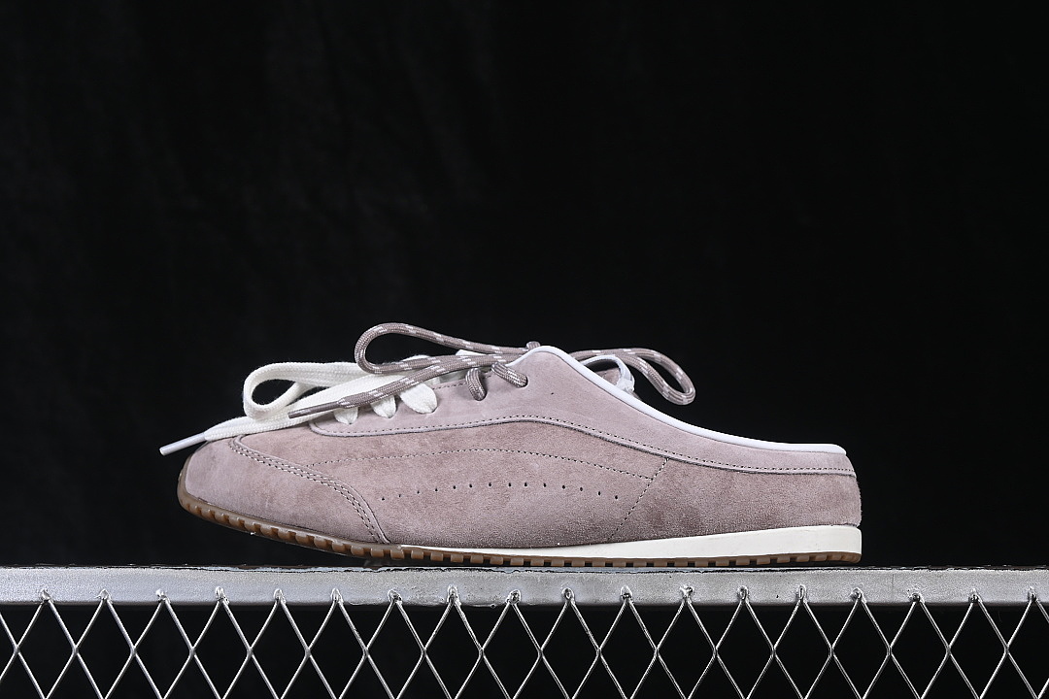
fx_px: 2185
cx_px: 524
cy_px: 350
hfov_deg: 27.0
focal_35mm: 75
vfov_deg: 18.2
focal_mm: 50
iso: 160
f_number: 8
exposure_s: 1/80
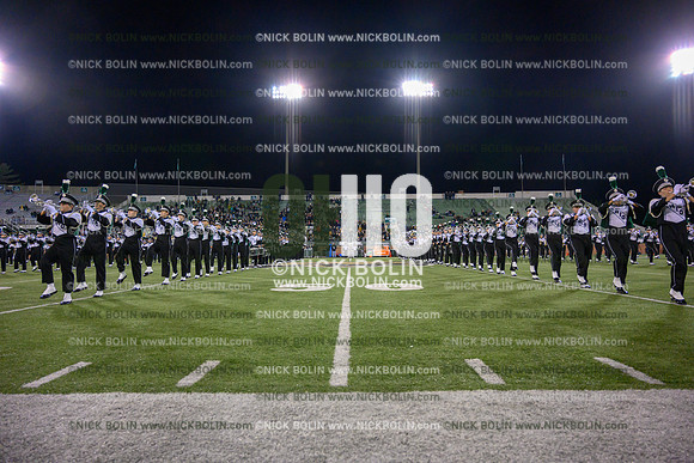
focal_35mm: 24
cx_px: 347
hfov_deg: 73.7
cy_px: 232
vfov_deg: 53.2
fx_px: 463
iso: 5000
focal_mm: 24
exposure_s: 1/1000
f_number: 4
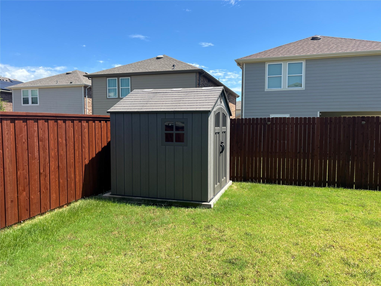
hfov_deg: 67.3
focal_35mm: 26
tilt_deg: -3.9
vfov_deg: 53.1
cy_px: 143
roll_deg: -1.4
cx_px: 190
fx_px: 286
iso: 50
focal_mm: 5.7
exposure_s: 1/2252
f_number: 1.5
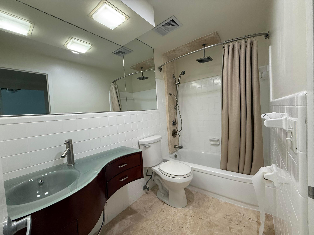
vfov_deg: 85.7
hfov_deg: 102.1
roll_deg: +4.1
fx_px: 127
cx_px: 157
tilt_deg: -2.0
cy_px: 118
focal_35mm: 14
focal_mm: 2.22
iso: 125
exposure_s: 1/120
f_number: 2.2
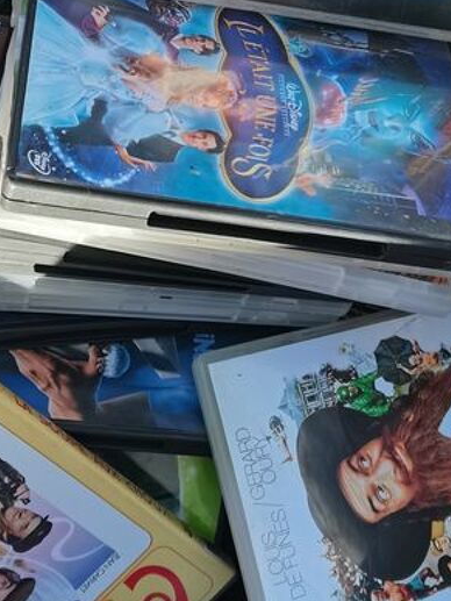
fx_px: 1163
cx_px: 350
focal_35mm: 67
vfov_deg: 28.4
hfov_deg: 21.7
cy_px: 120
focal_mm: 5.58
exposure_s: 1/404
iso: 50
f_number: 1.8
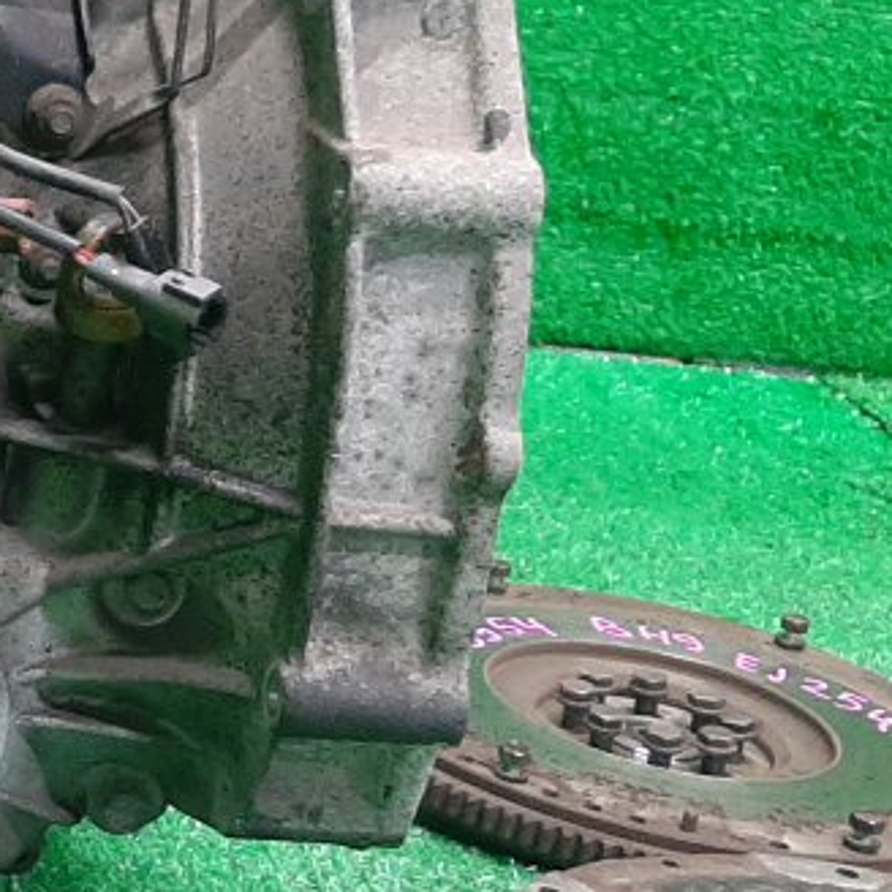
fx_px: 2945
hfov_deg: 15.8
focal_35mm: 101
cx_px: -449
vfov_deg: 17.2
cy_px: 389
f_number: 1.7
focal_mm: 3.93
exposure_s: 1/50
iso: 212
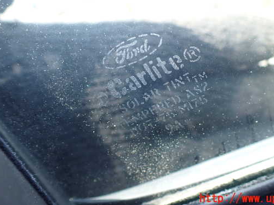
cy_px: 83
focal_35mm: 36
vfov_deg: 39.5
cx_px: 159
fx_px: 285
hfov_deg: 51.1
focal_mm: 5.4
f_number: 2.3
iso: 160
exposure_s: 1/125
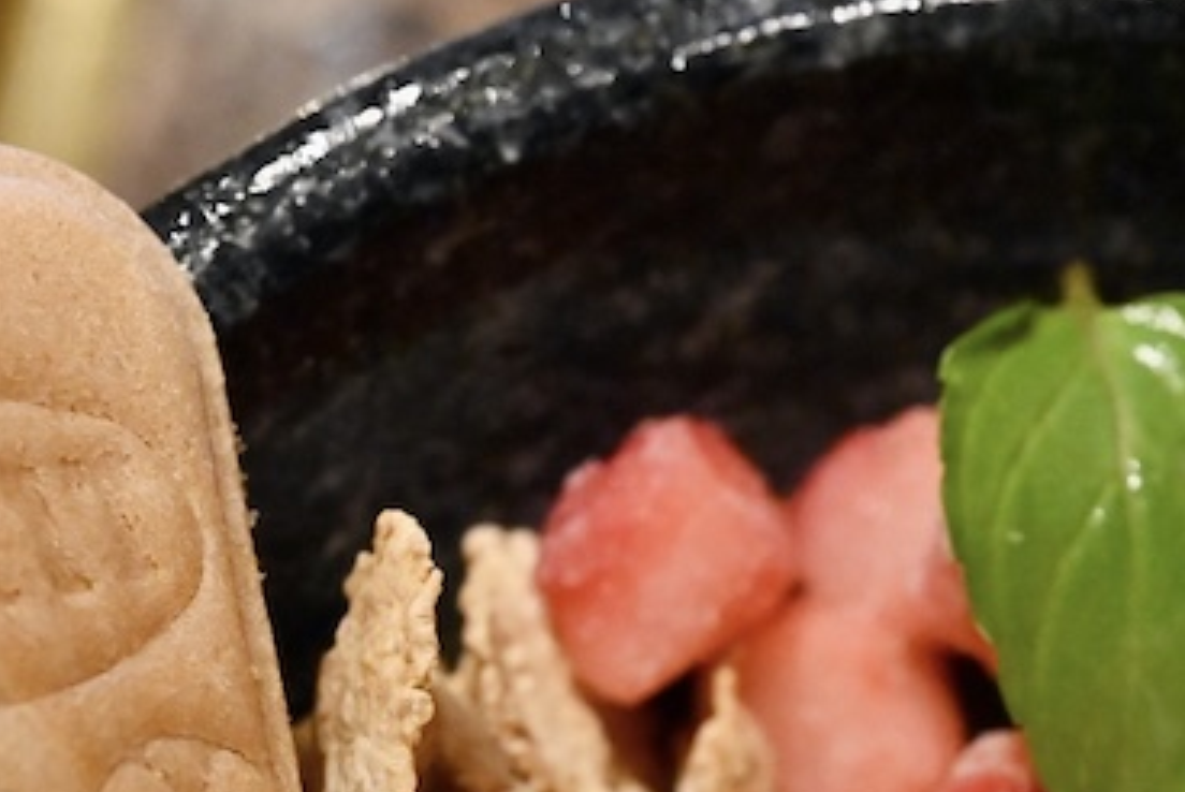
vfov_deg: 8.4
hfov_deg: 12.5
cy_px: 910
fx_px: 5369
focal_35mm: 163
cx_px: 1011
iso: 6400
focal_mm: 60
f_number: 6.3
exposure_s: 1/160
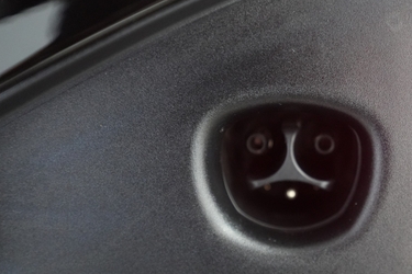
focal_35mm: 46
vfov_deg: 29.2
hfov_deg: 41.6
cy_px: 164
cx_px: 302
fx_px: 526
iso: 6400
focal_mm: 27
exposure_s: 1/60
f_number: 2.8
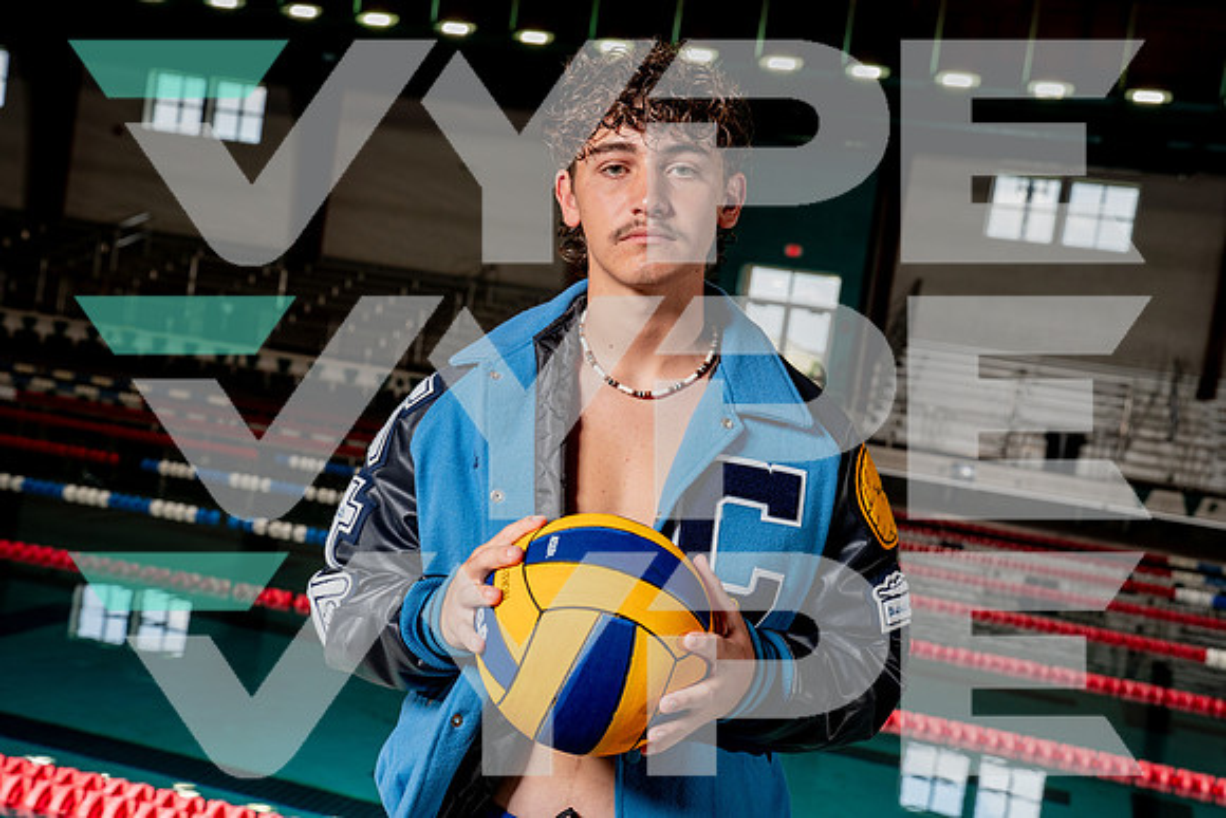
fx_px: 1737
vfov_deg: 26.5
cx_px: 613
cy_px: 409
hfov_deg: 38.9
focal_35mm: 51
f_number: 6.3
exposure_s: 1/250
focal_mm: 51
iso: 400
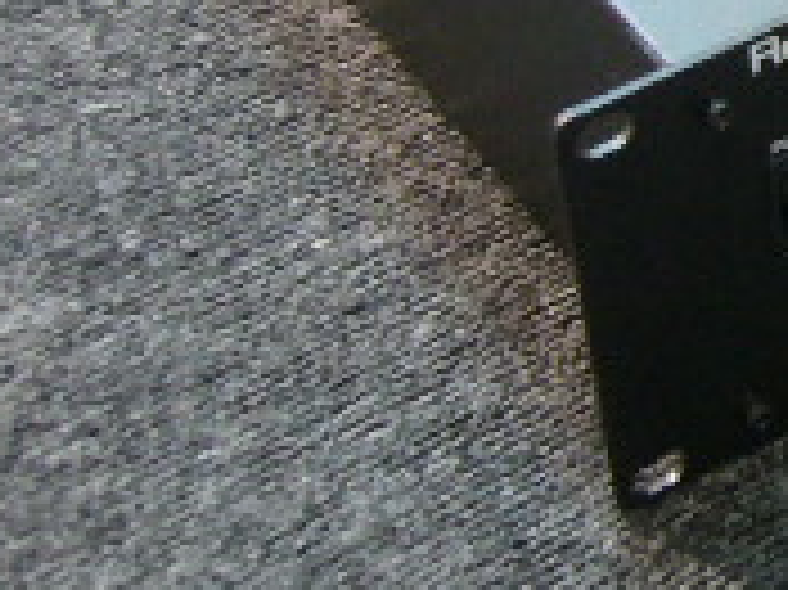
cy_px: -266
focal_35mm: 128
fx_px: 2912
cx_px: 1382
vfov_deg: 11.2
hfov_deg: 13.9
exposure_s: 1/8
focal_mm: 5.8
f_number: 2.8
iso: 200
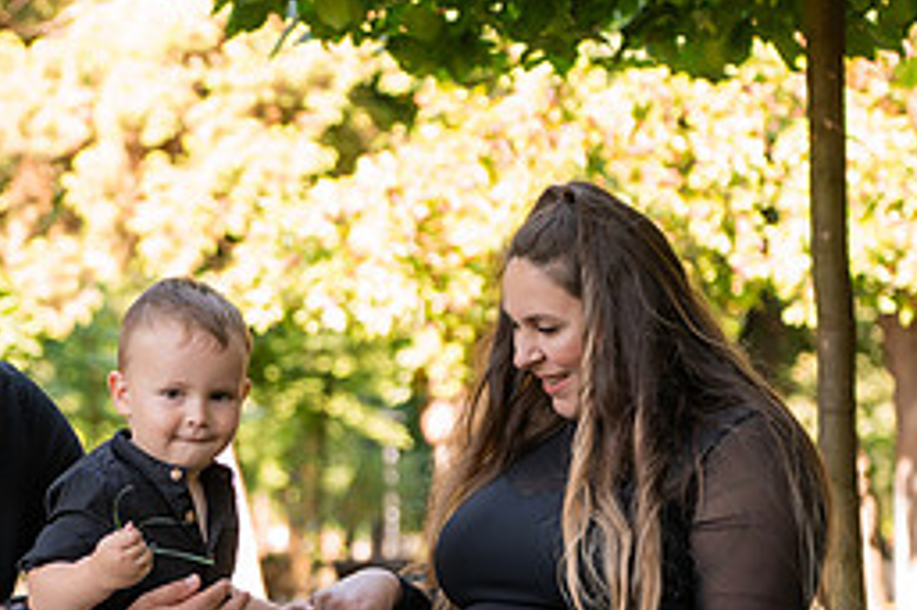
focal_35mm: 147
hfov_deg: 13.8
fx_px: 3742
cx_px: 66
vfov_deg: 9.3
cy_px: 568
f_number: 2.8
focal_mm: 62
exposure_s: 1/320
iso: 320
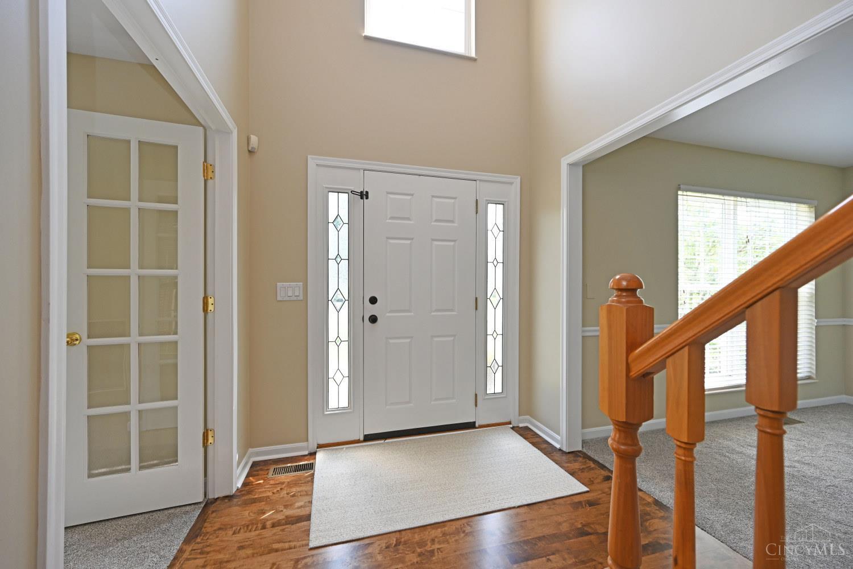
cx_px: 426
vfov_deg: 81.2
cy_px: 284
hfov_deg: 104.3
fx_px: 332
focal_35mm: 14
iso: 200
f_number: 5
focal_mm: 14
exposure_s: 1/100
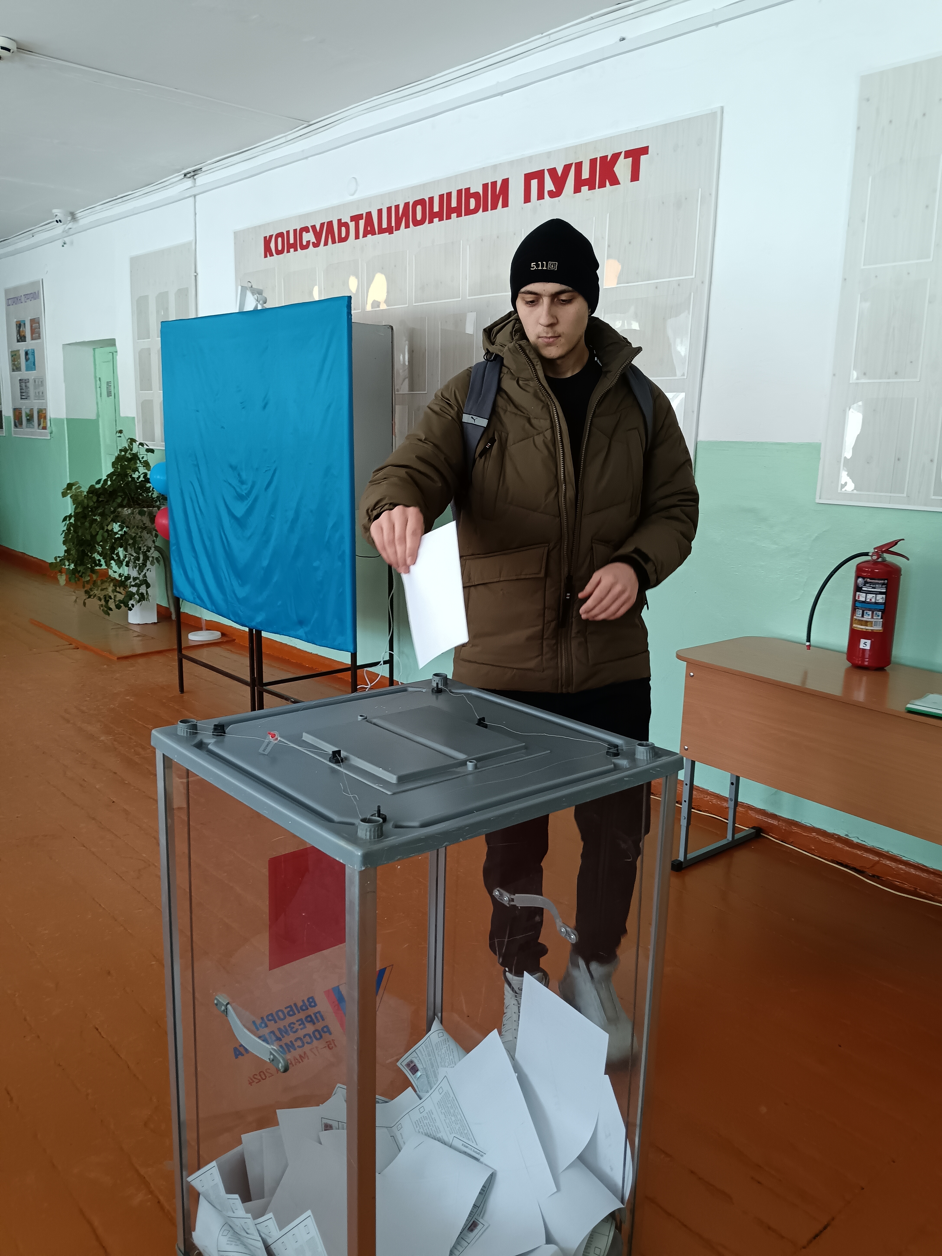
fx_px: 980
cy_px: 628
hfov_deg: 51.4
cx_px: 471
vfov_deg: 65.3
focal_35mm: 27
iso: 464
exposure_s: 1/100
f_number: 1.9
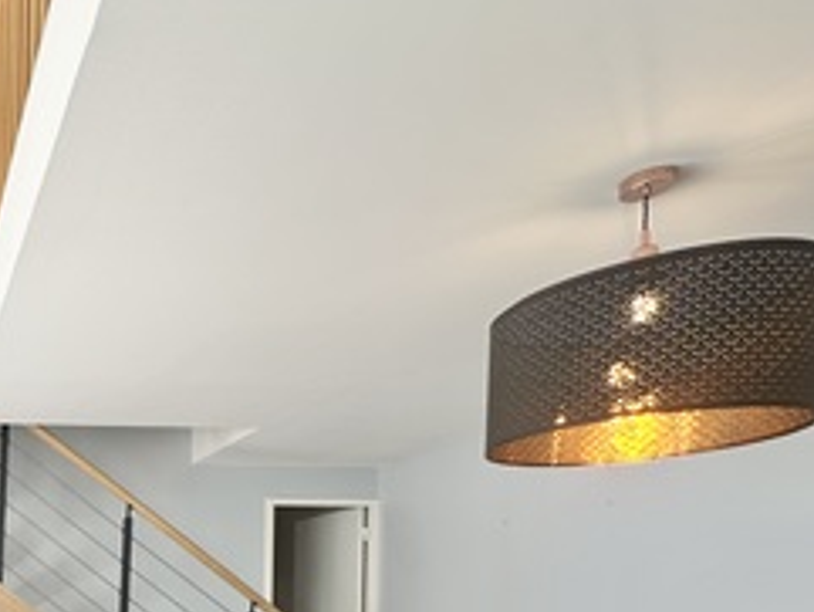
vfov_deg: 38.8
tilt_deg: -1.4
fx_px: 729
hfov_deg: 44.6
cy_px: 646
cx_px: -79
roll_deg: -0.9
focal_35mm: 31
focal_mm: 2.22
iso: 40
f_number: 2.2
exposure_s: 1/99
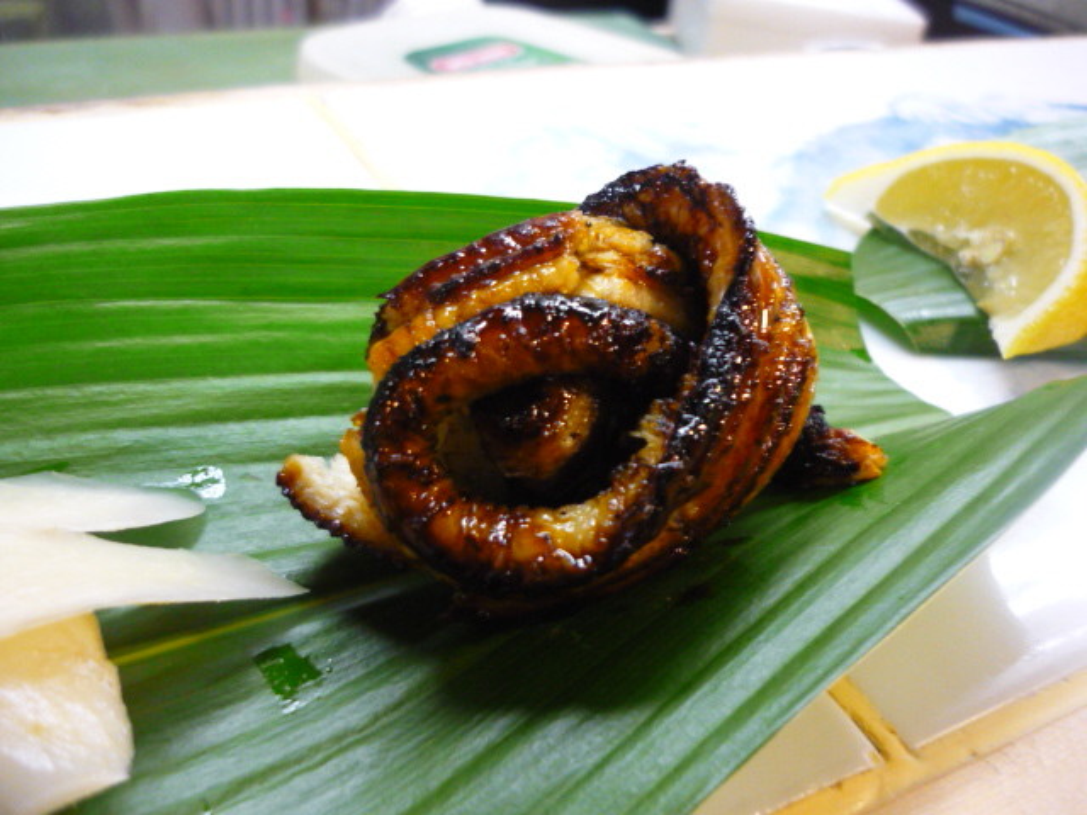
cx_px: 544
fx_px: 1036
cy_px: 408
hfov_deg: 55.4
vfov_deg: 42.9
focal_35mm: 33
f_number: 2.8
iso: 400
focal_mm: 5.5
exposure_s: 1/20
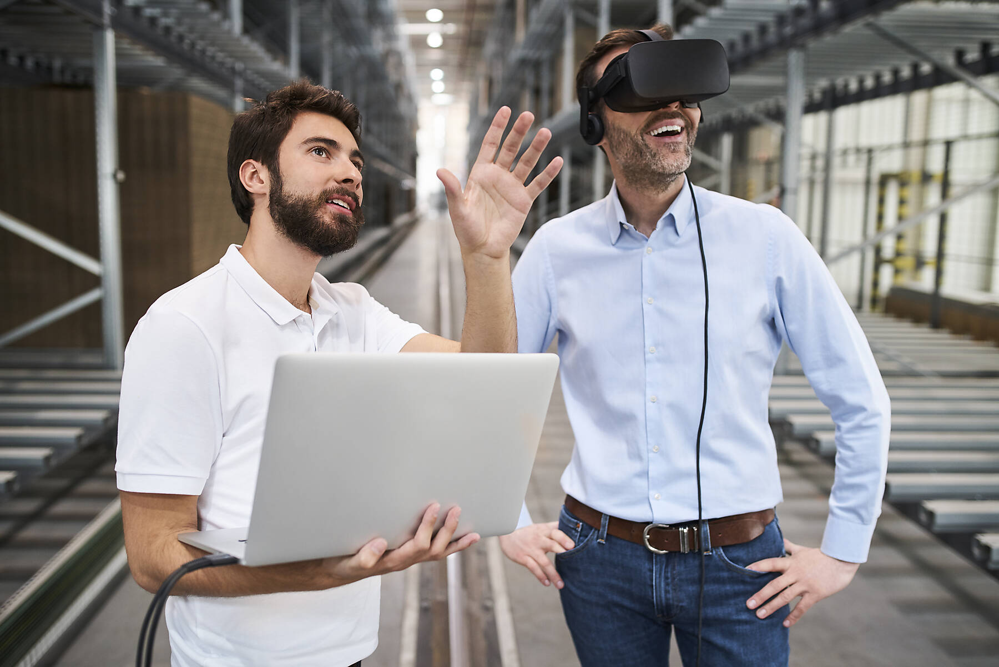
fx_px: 971
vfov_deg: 37.9
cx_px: 500
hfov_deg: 54.4
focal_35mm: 35
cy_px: 334
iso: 800
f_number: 2.2
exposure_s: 1/200
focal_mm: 35
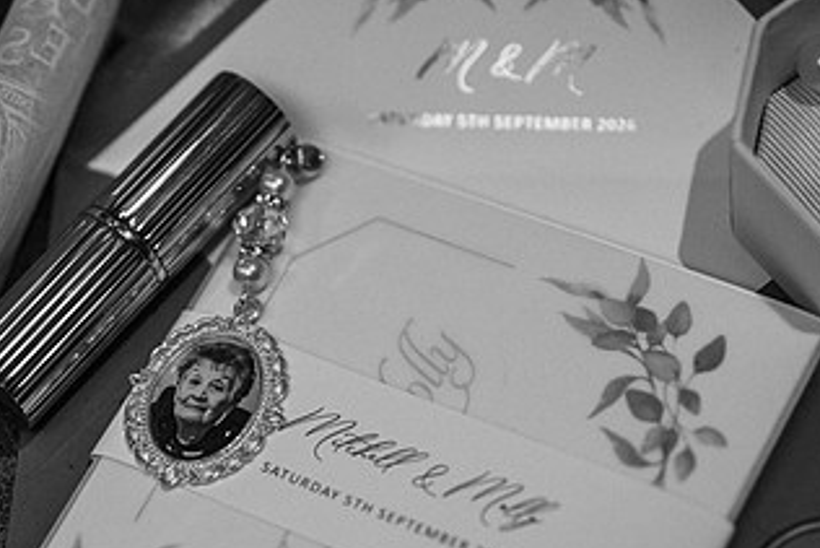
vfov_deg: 8.8
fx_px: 3555
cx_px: 197
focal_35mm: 156
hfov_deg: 13.1
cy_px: 401
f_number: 2.5
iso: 160
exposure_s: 1/200
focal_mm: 85
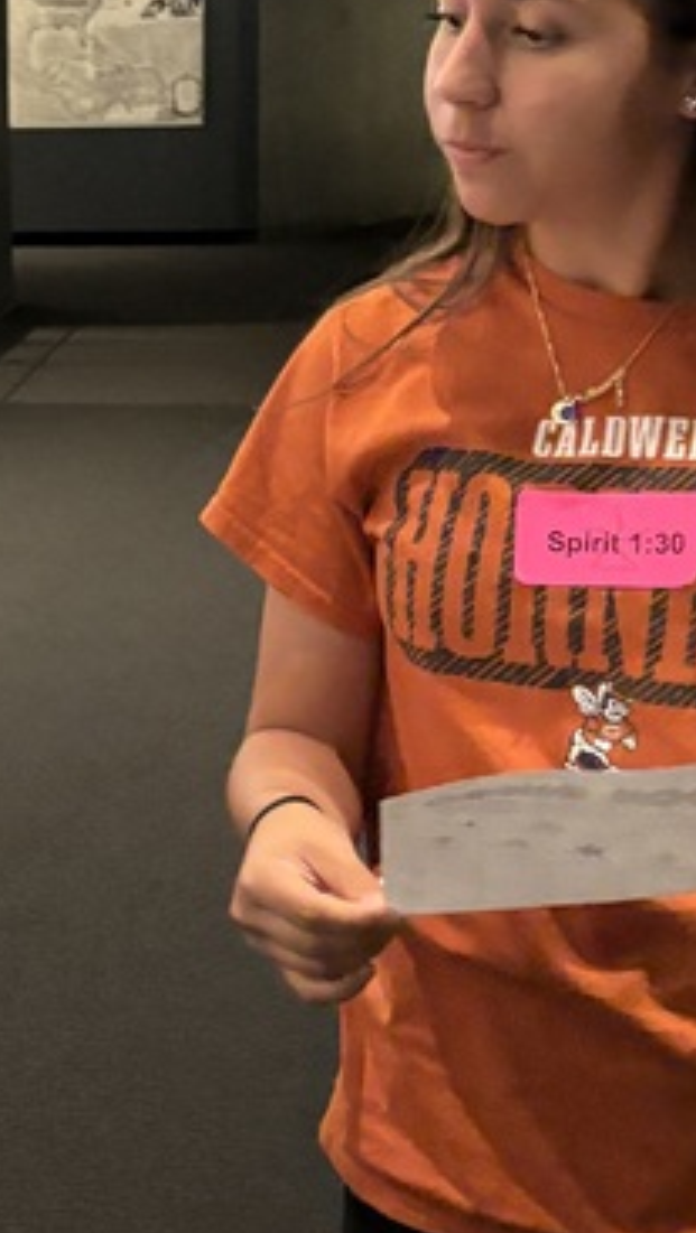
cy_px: 433
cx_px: -77
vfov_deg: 26.7
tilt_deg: -7.4
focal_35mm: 79
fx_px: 2587
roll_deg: +0.2
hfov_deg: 14.9
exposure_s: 1/30
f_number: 1.6
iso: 800
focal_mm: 5.96
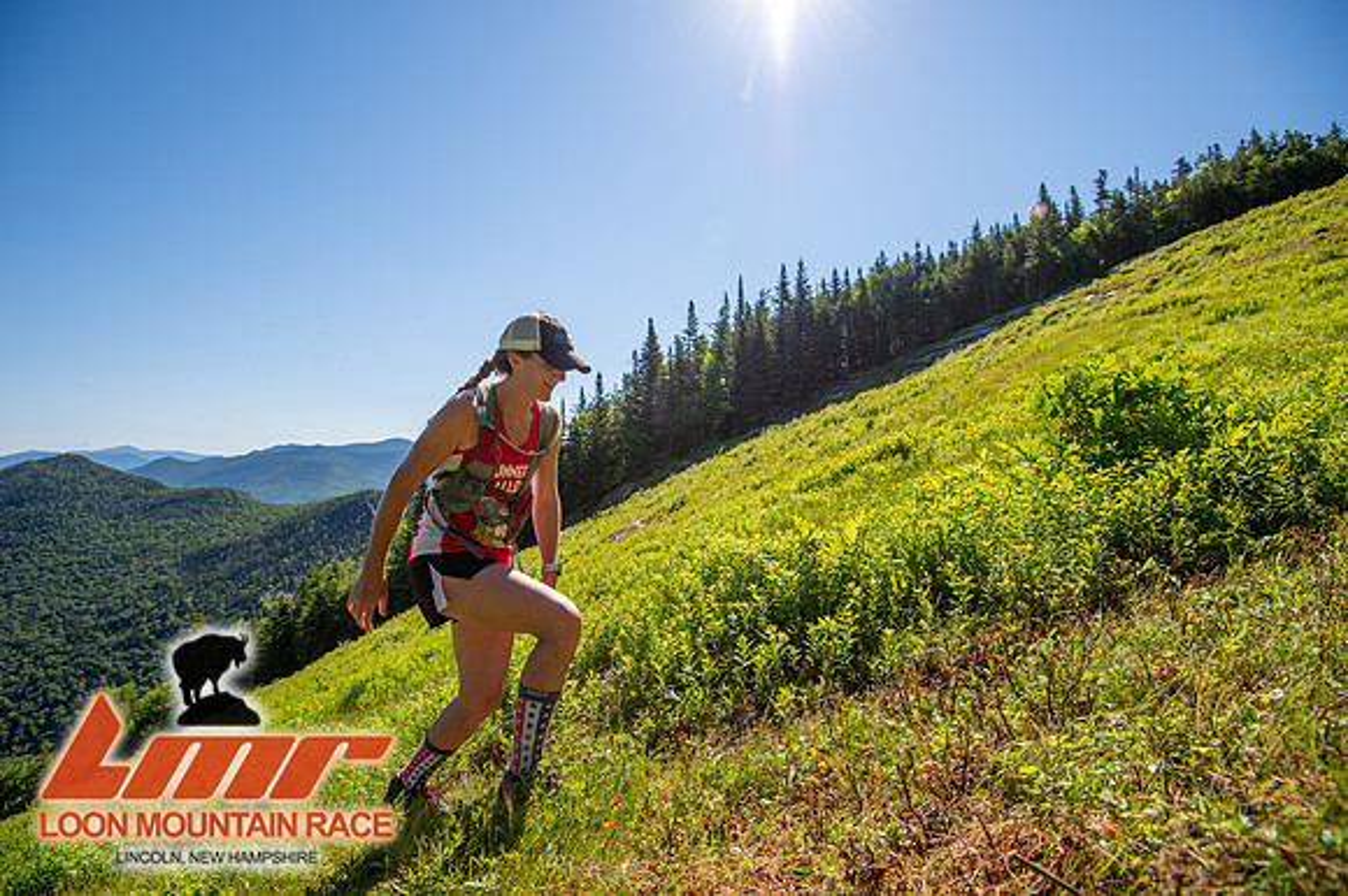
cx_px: 674
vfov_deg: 73.7
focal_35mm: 16
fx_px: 599
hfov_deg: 96.8
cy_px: 448
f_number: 5
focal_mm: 16
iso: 100
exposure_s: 1/640
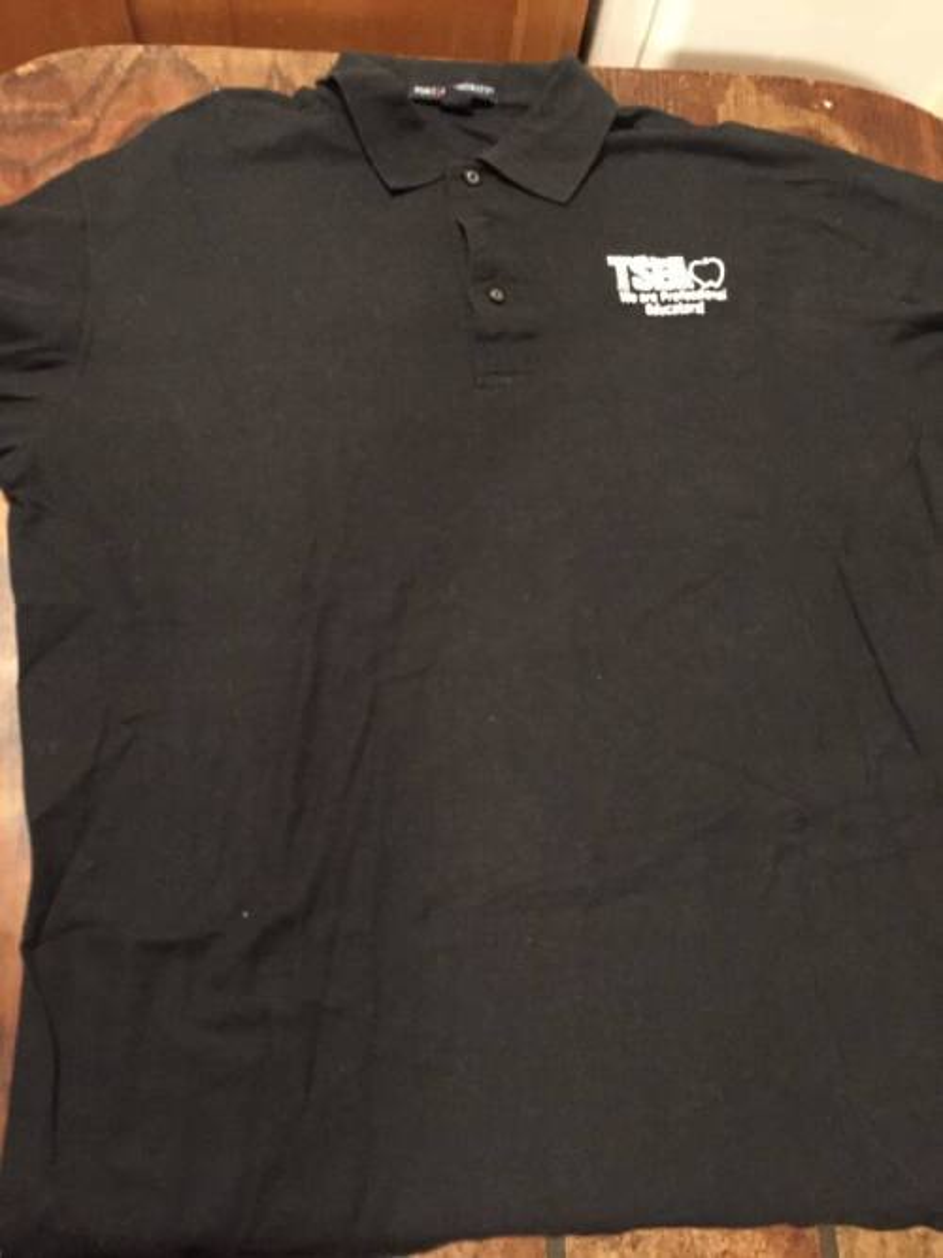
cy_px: 629
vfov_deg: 61.7
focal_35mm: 29
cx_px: 472
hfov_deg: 48.2
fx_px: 1054
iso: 800
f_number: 2.2
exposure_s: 1/15
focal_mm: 4.15
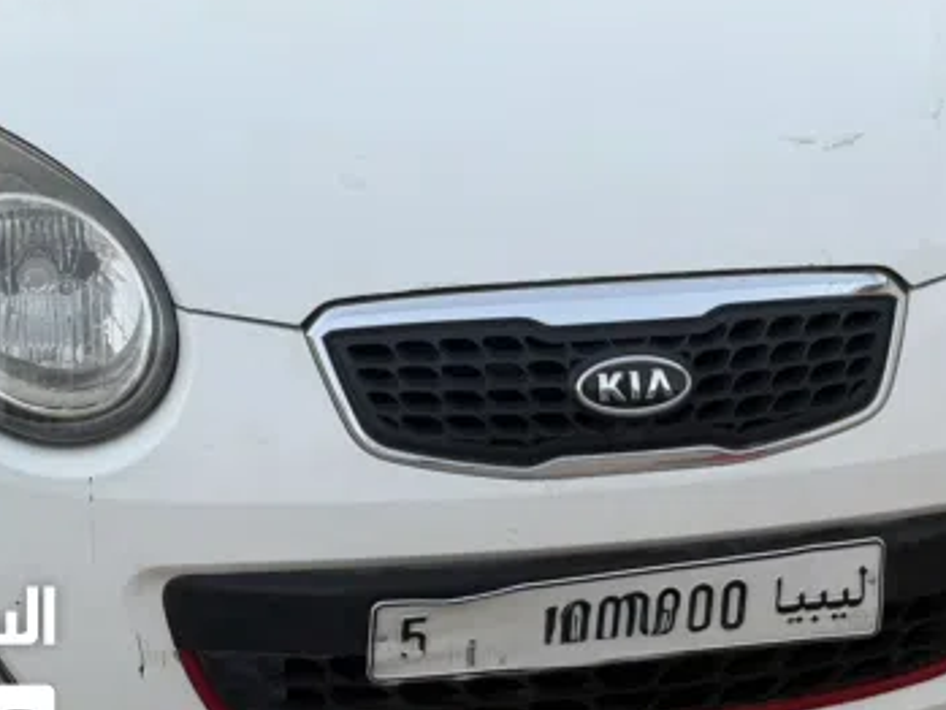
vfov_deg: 32.4
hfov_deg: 42.9
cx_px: 464
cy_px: 195
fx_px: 1203
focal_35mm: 44
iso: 125
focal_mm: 6.76
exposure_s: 1/121
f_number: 1.78
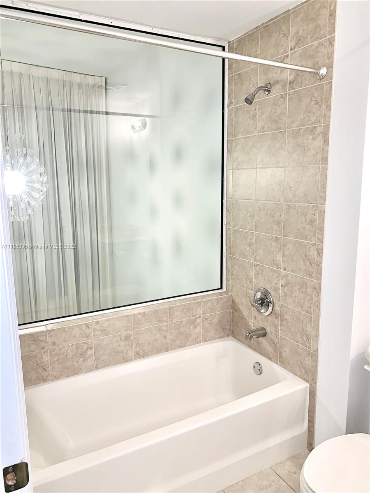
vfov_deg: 67.3
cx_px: 185
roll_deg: +0.1
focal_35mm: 26
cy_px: 246
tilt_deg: -9.1
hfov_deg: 53.1
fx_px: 371
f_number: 1.8
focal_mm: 4.25
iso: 50
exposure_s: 1/15
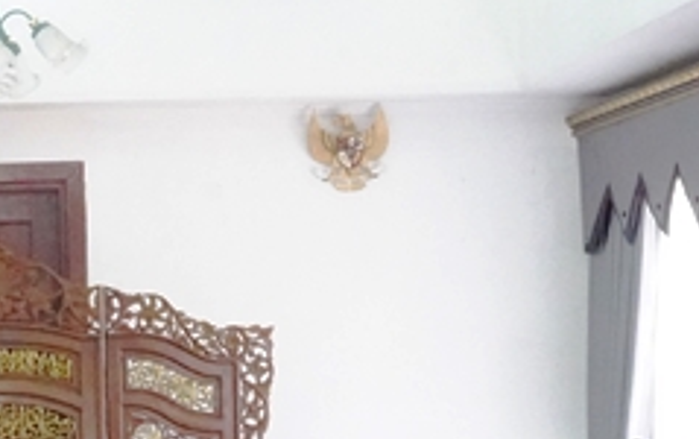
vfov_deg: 11.6
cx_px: 9
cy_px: 546
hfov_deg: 18.4
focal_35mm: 110
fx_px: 2105
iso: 25600
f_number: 22
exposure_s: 1/30
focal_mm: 27
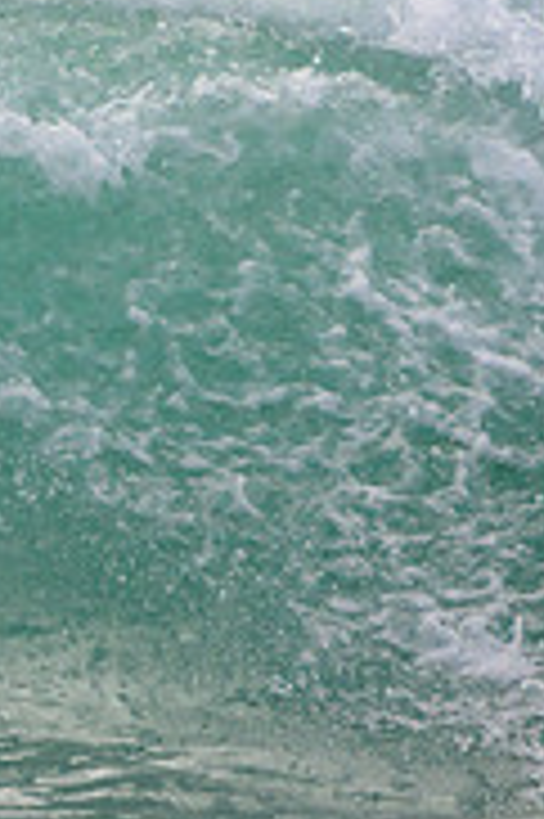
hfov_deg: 0.8
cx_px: -1100
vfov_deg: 1.2
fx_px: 39898
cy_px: 121
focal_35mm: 1757
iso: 360
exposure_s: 1/2000
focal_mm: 400
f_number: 5.6
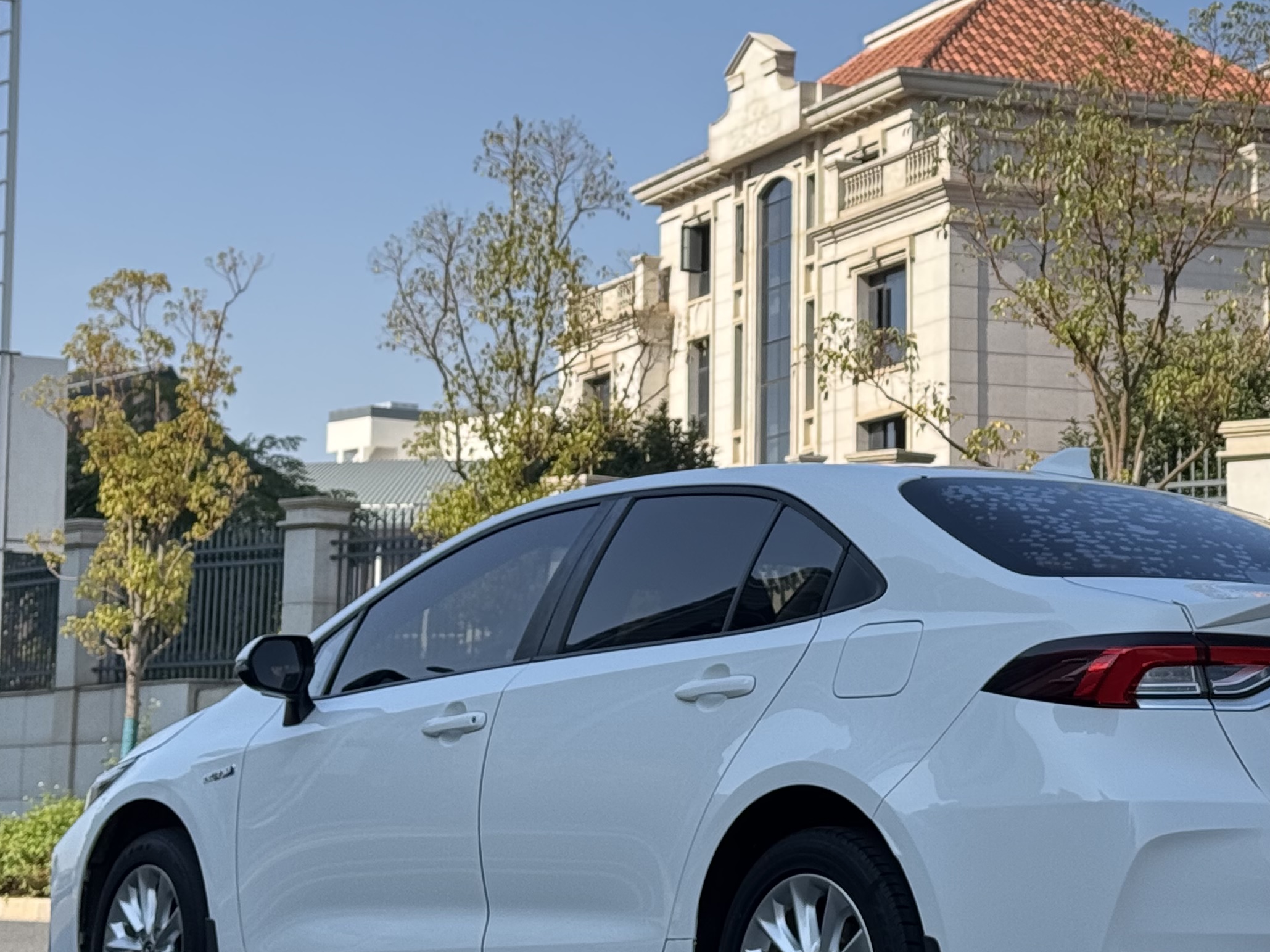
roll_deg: -0.2
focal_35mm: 94
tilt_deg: +8.4
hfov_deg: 20.8
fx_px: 3448
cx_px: 849
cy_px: 281
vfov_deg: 15.7
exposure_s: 1/1724
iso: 64
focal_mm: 6.76
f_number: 1.78
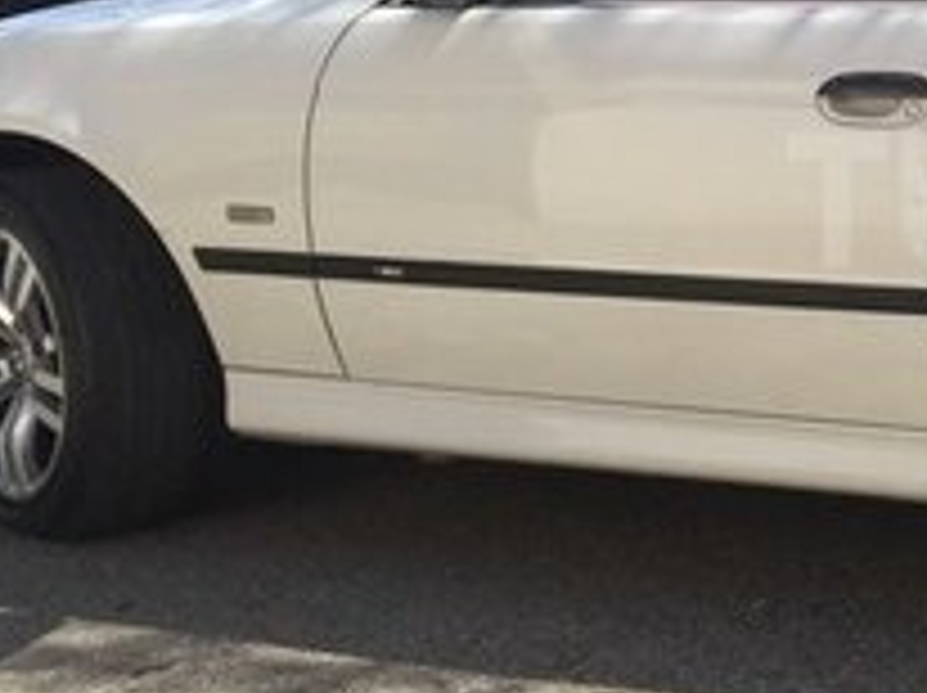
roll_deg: -2.7
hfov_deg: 19.3
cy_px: 200
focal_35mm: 93
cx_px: 1246
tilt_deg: -9.6
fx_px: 2488
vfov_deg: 15.8
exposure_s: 1/1236
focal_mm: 4.15
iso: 32
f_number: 2.2
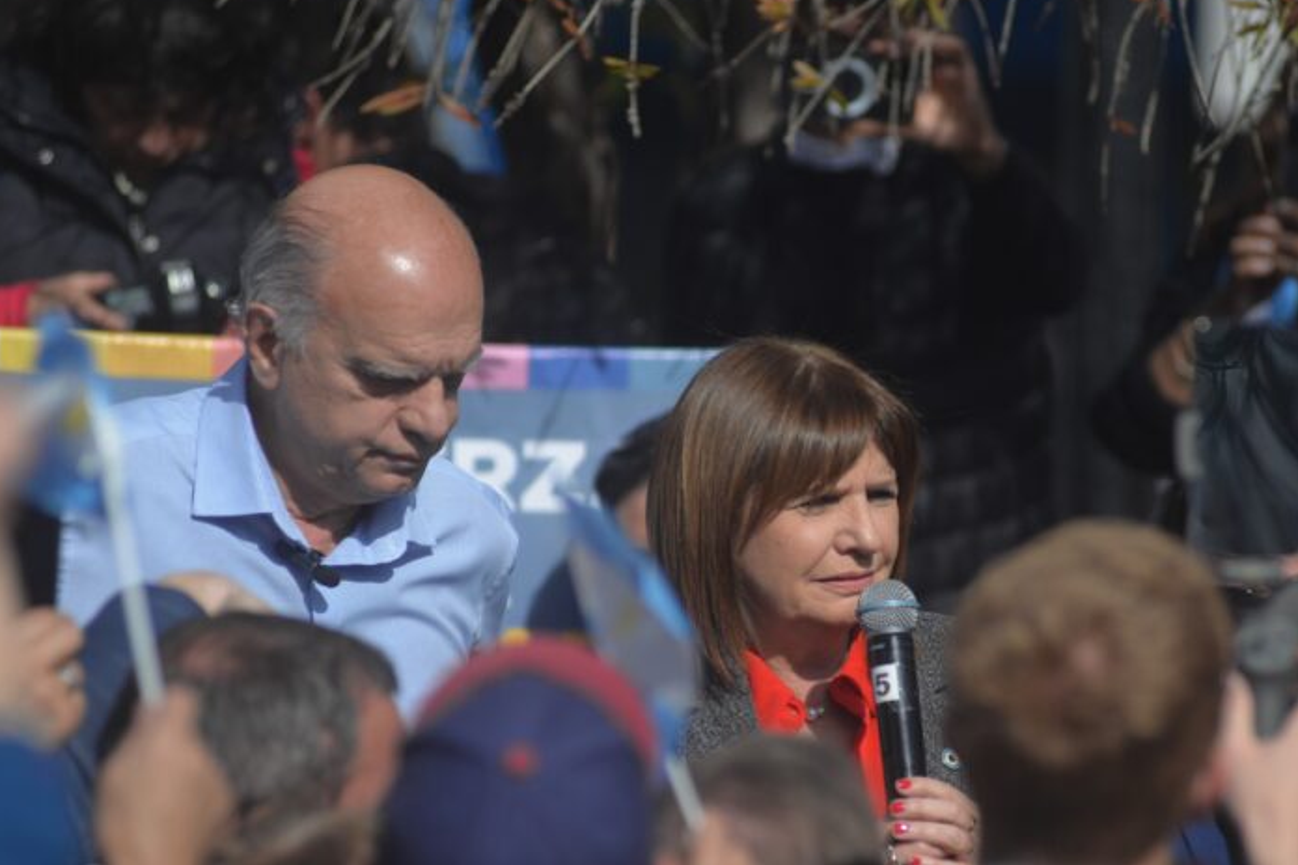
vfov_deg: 4.5
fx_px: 11068
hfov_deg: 6.7
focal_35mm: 307
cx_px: 835
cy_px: 577
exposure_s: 1/2500
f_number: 4
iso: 200
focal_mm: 200
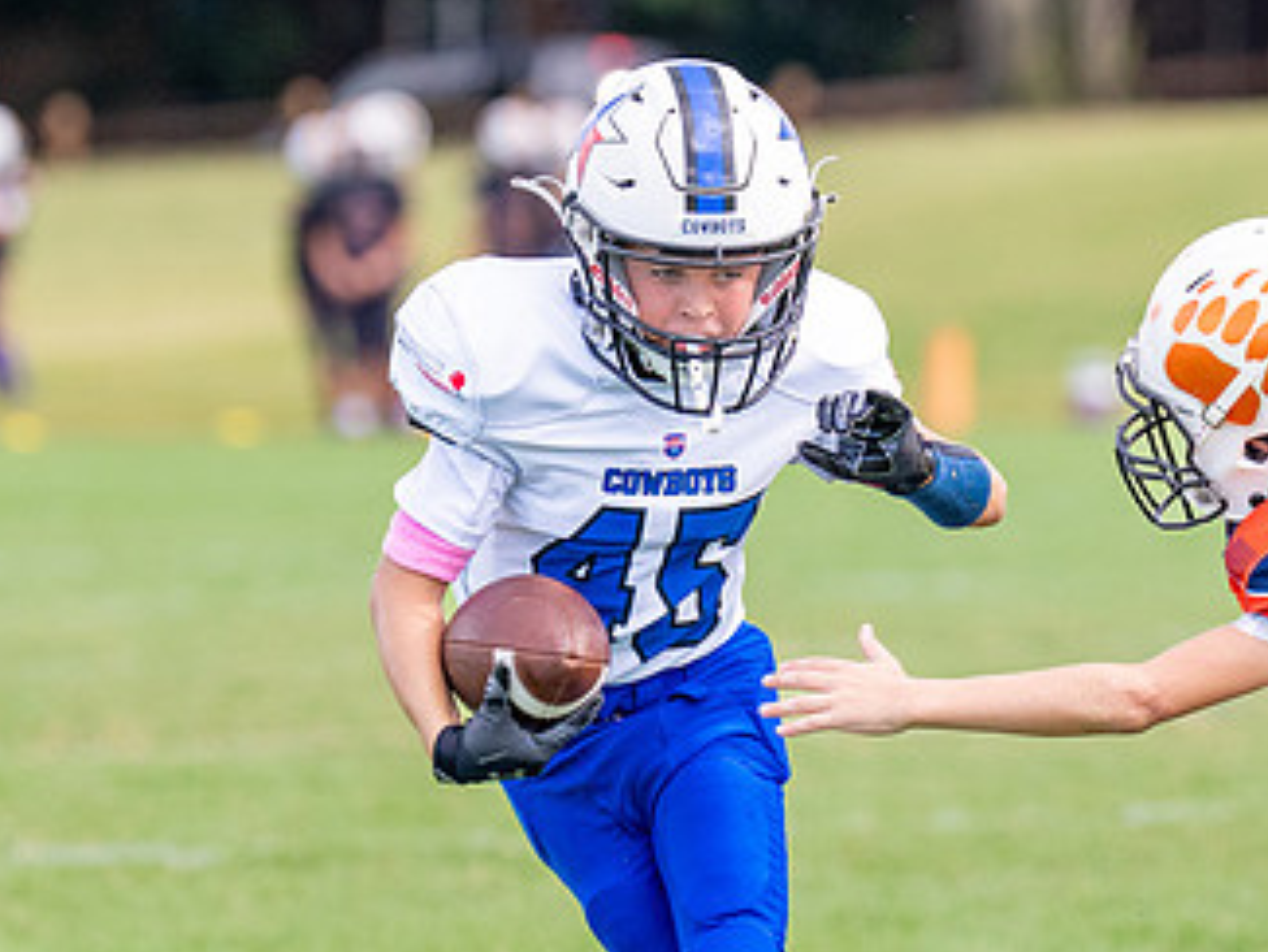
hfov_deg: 4.0
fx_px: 18175
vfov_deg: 3.0
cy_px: 661
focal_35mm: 496
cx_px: 749
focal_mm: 154
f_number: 2.8
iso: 500
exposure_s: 1/2500
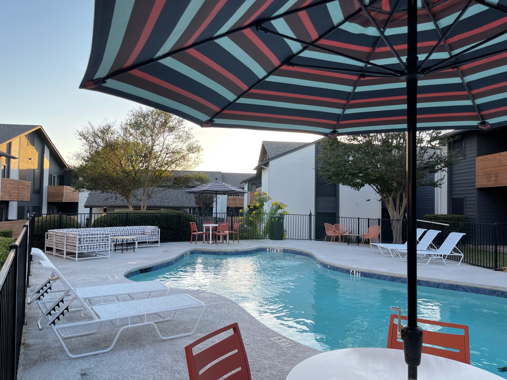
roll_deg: -1.3
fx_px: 381
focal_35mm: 26
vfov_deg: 53.0
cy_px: 190
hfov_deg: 67.3
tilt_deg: +2.7
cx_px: 254
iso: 32
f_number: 1.6
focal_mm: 5.1
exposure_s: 1/395
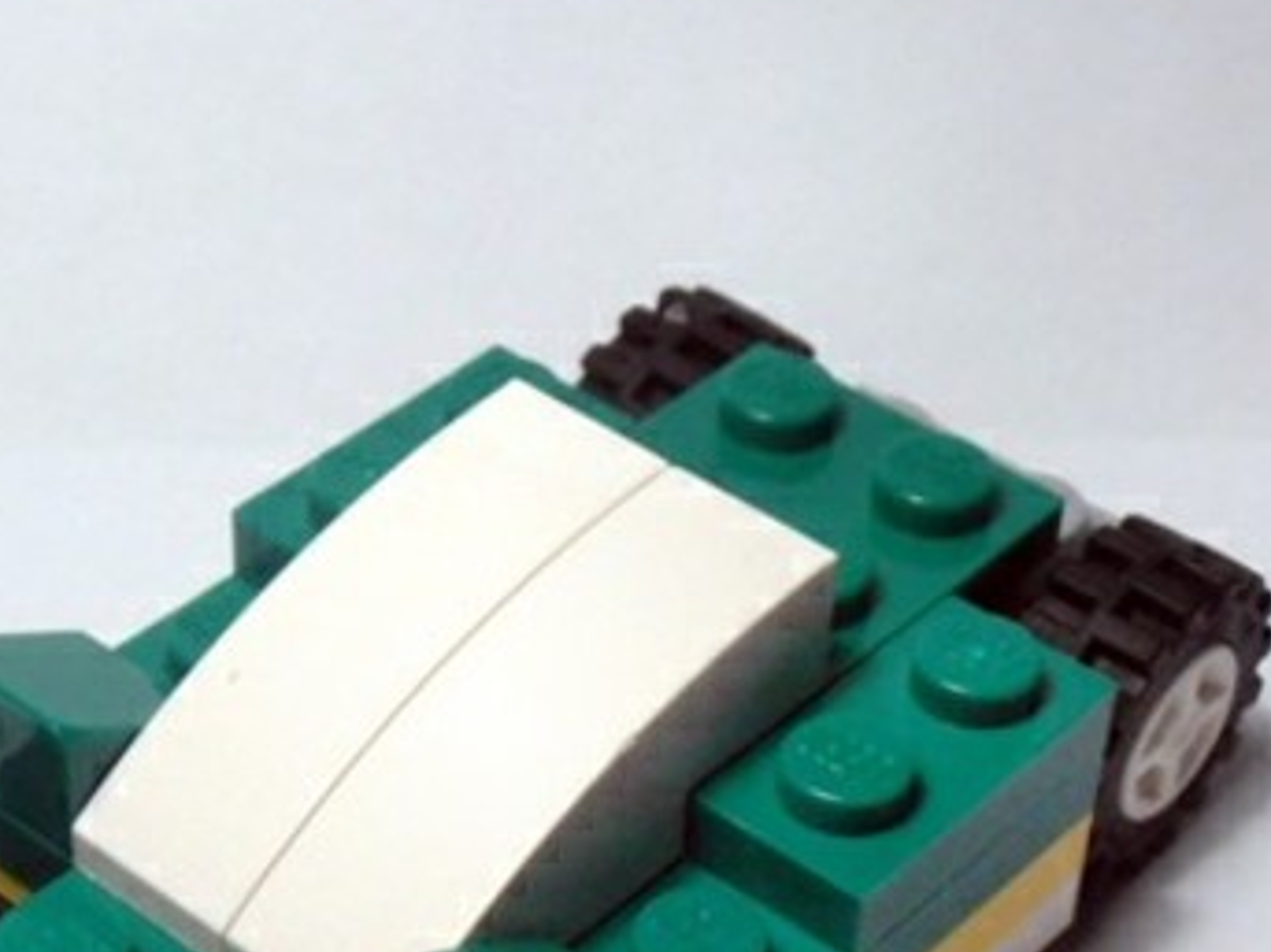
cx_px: 426
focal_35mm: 97
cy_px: 780
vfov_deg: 15.1
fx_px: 3560
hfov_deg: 20.2
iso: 80
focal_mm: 6.61
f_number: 3.9
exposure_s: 1/80
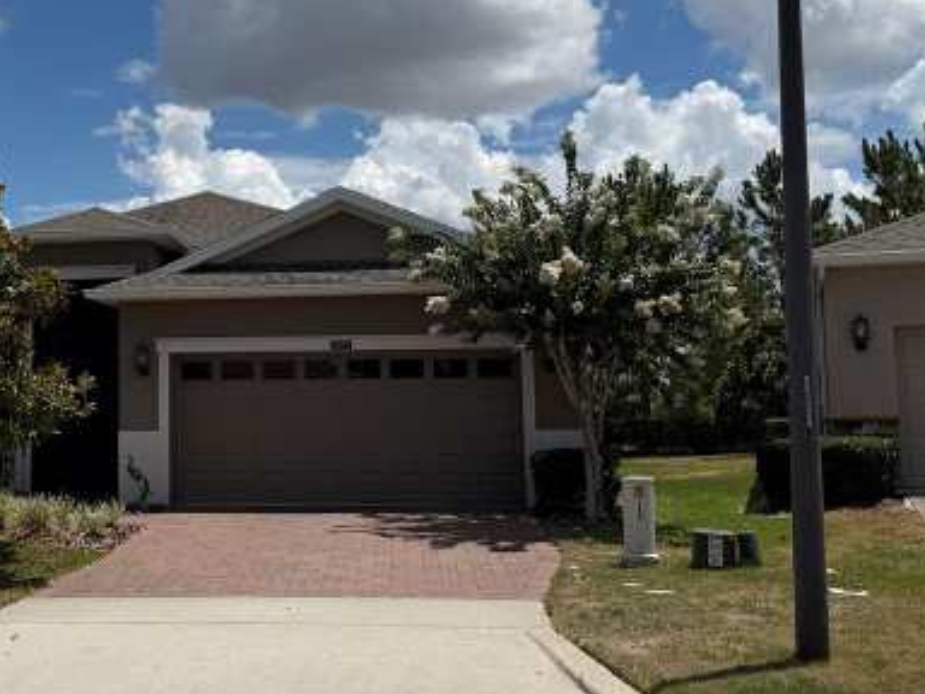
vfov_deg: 29.1
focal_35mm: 50
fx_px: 1336
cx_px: 188
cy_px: 289
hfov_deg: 36.9
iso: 80
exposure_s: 1/9091
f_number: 1.78
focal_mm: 6.76
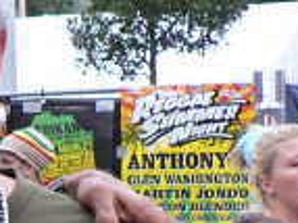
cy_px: 273
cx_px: -207
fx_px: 1273
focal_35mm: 148
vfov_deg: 9.9
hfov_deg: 12.4
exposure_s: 1/30
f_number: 2.8
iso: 100
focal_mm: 6
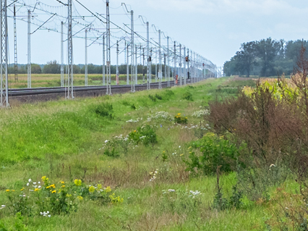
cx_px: -242
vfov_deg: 6.1
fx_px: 2152
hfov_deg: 7.9
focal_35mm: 242
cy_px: -29
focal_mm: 45
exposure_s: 1/640
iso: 200
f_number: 9
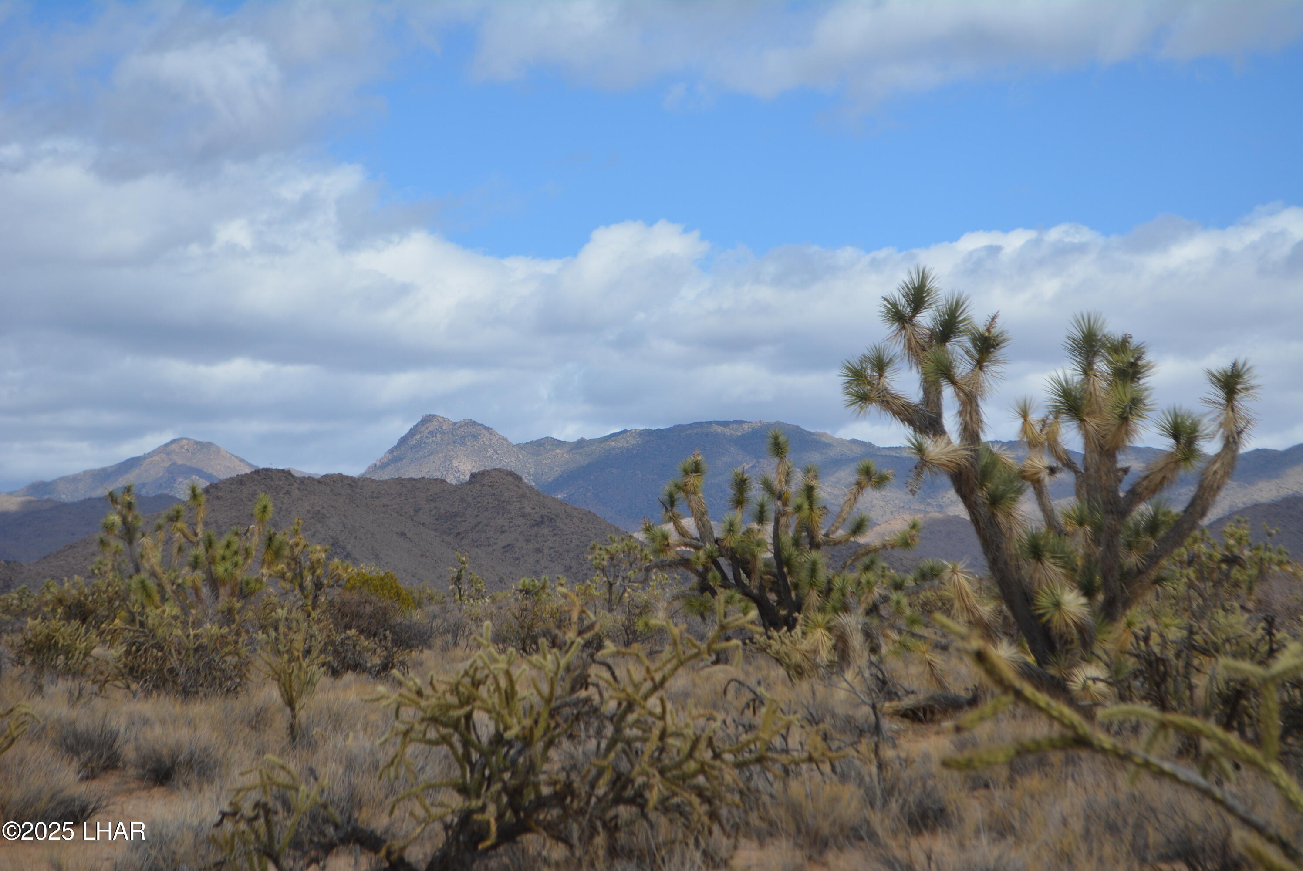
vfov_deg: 16.6
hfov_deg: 24.6
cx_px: 652
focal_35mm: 82
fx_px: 2988
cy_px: 436
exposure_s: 1/2000
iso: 400
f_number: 7.1
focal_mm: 55
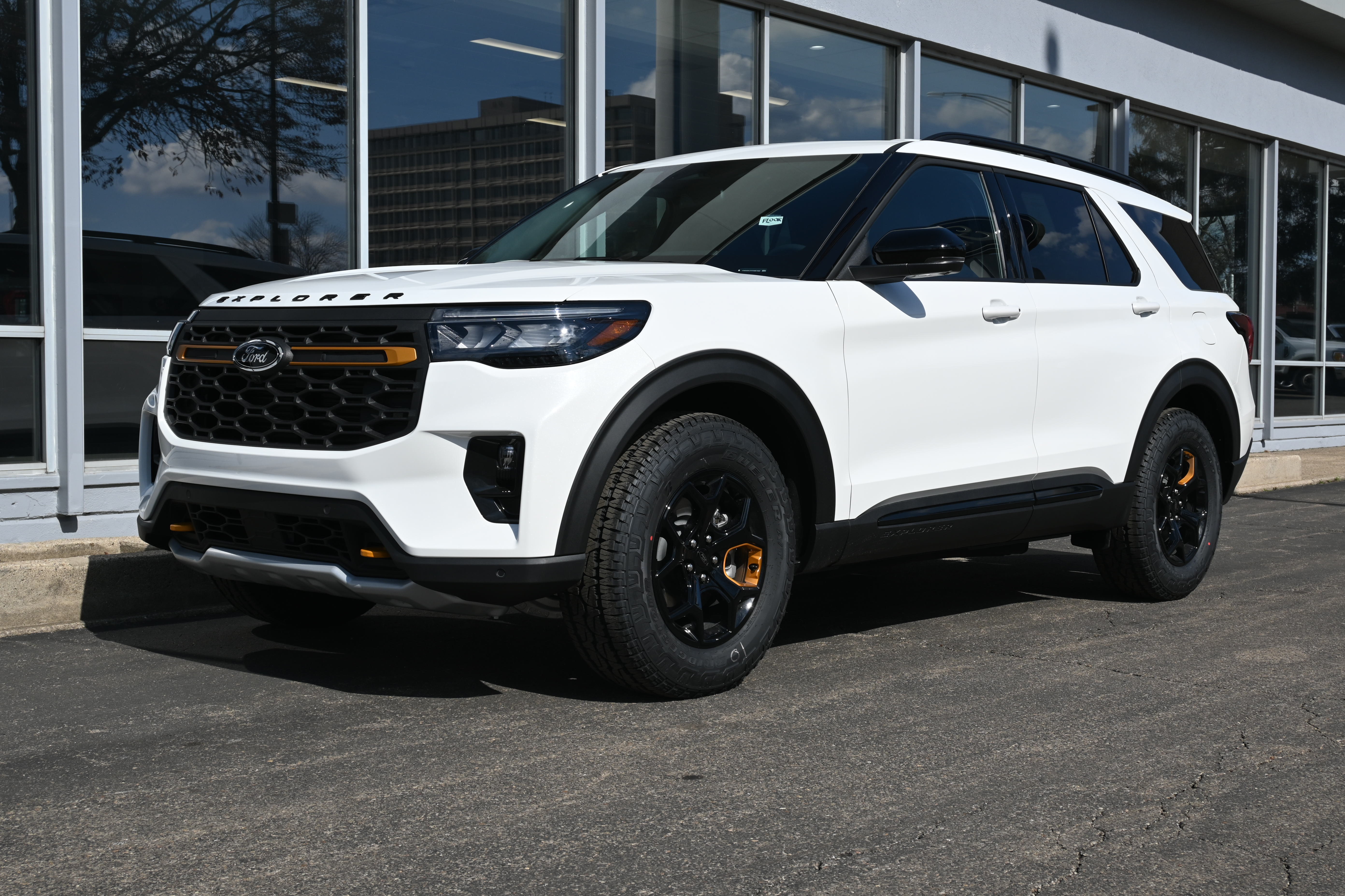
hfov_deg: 45.0
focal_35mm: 44
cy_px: 448
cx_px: 672
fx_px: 1625
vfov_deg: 30.8
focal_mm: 29
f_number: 8
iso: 100
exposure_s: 1/500
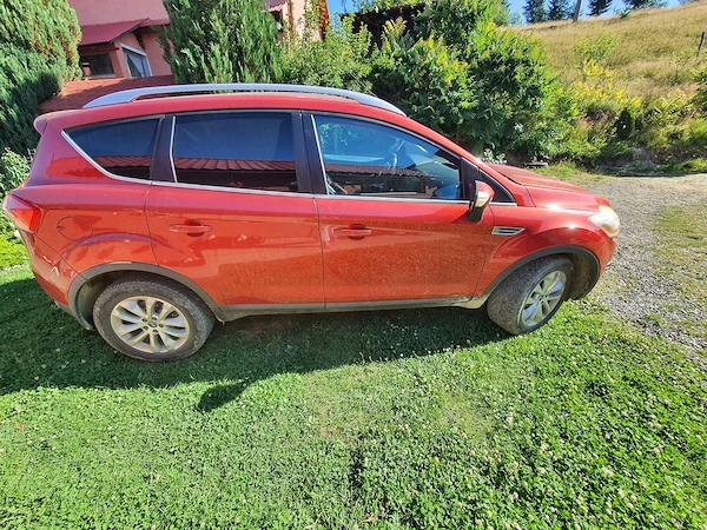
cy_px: 265
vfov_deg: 89.9
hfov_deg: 106.2
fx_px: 266
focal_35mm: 13
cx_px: 354
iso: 50
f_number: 2.2
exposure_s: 1/212
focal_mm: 1.8
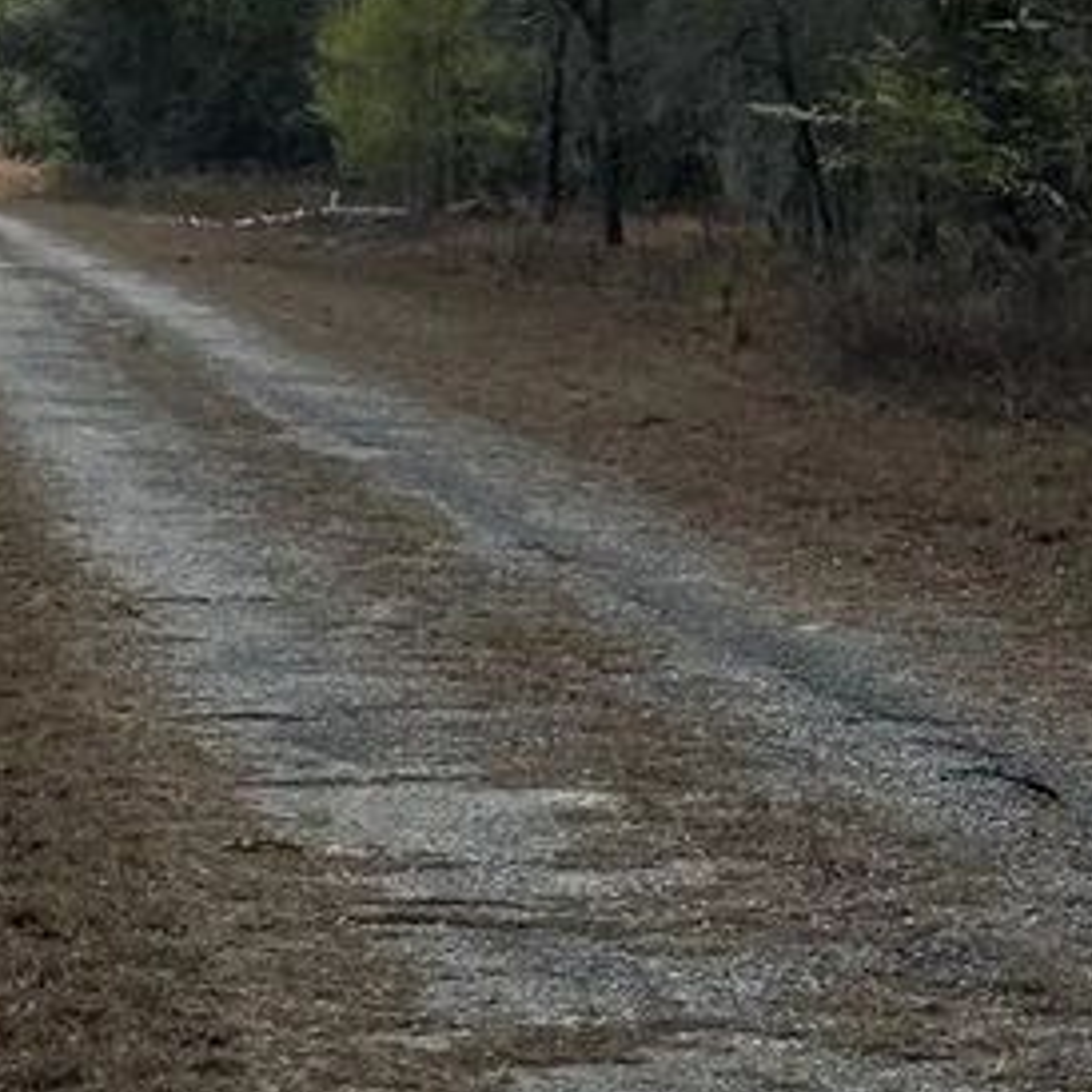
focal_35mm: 132
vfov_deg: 13.1
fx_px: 4711
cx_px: 171
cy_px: 78
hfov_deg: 13.1
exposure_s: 1/9804
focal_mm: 6.86
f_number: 1.78
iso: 64
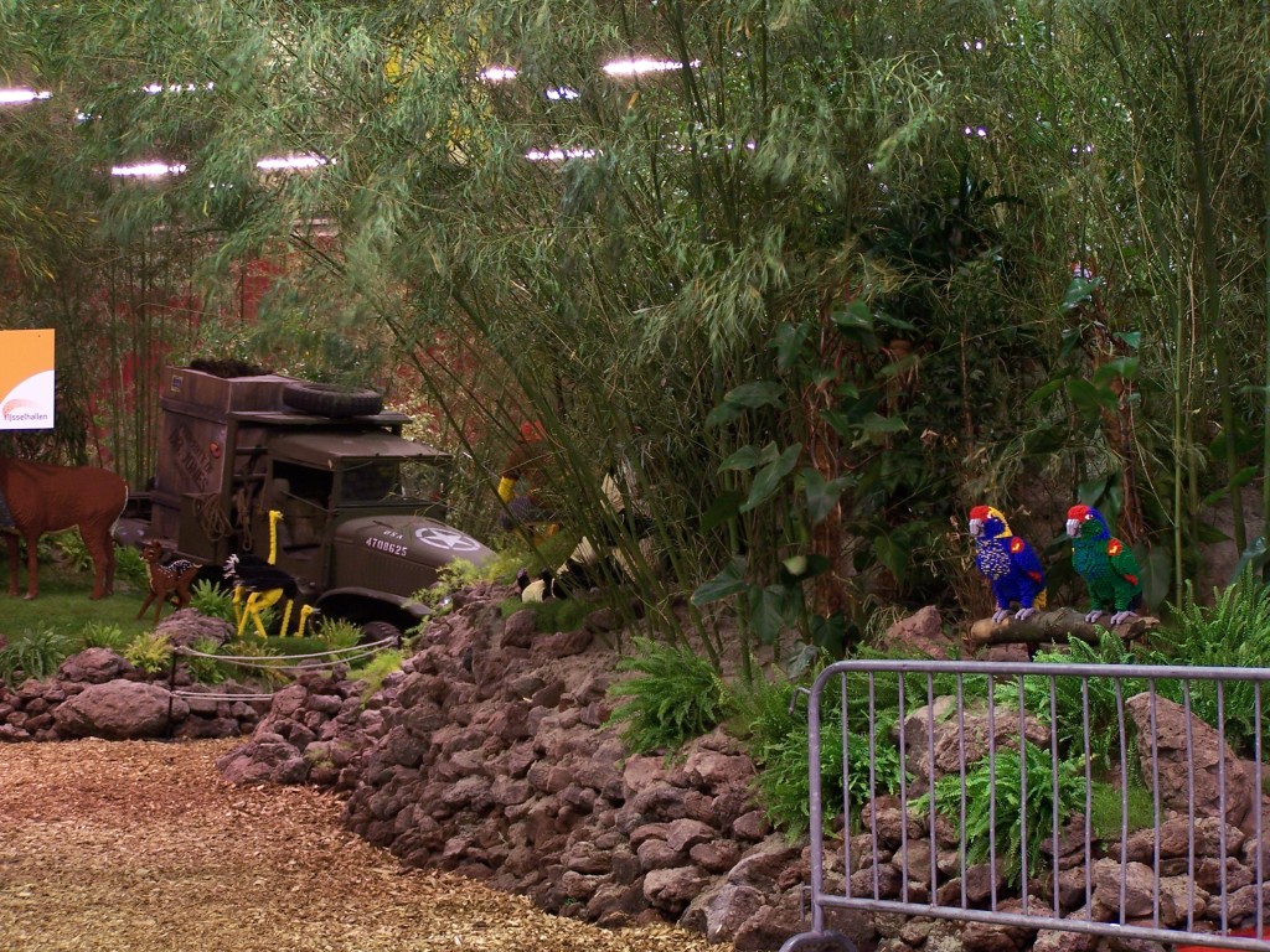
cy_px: 476
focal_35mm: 75
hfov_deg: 26.0
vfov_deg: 19.6
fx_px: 2752
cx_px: 635
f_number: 3.2
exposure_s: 1/2
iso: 80
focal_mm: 12.4
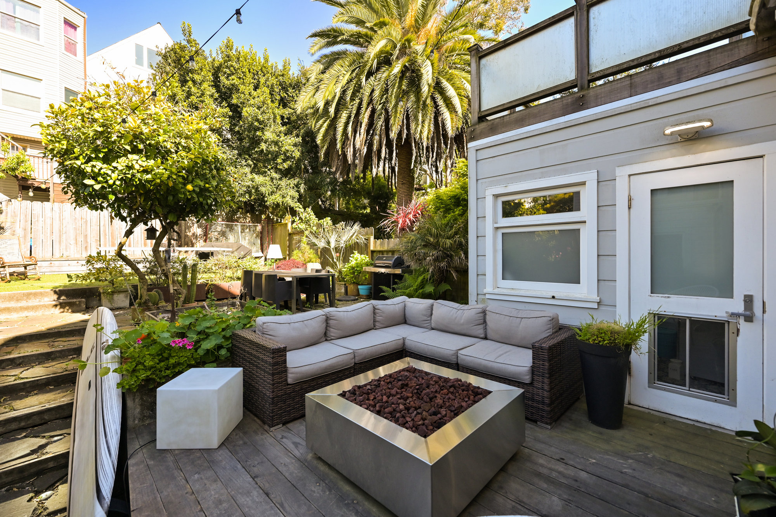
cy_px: 258
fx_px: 323
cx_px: 388
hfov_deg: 100.4
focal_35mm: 15
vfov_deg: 77.3
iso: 400
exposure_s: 1/1000
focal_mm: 15
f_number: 4
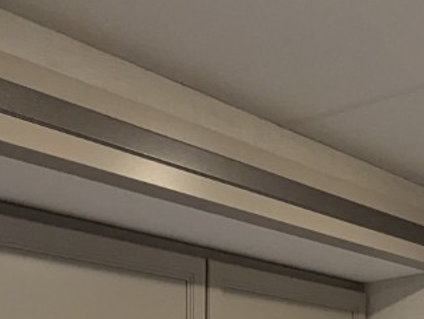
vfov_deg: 18.1
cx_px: 251
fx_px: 858
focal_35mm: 70
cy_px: 513
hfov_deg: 27.7
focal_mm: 2.35
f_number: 2.2
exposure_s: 1/118
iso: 407
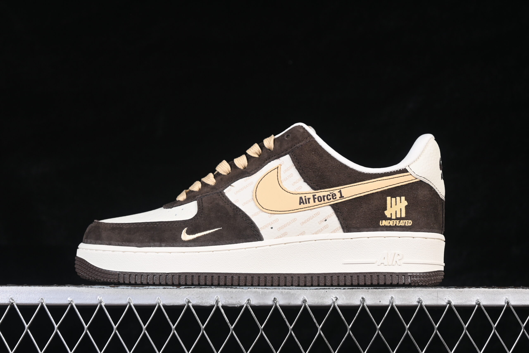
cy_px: 176
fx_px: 1058
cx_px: 264
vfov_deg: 18.9
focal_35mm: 72
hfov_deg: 28.1
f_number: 7.1
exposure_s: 1/60
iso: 160
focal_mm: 48
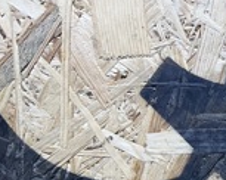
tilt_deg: -4.2
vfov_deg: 14.0
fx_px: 655
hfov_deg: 16.8
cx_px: 386
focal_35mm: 98
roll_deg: -1.7
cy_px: 321
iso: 160
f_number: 1.78
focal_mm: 6.86
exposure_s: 1/100
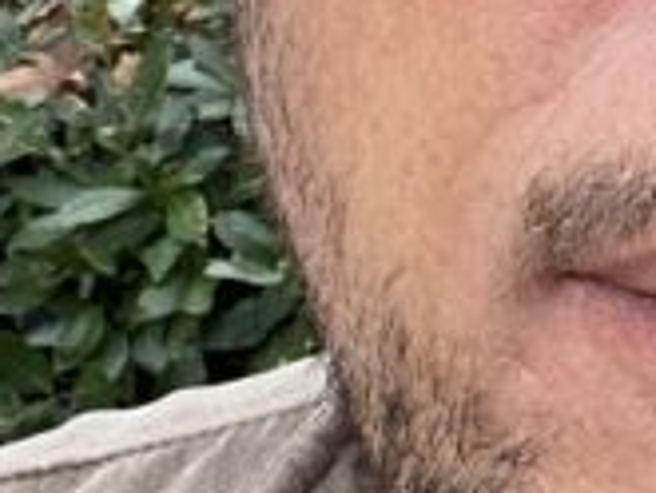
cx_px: 934
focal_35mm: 186
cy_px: -83
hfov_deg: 10.3
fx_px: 3527
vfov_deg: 7.9
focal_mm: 2.71
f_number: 2.2
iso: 32
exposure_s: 1/122
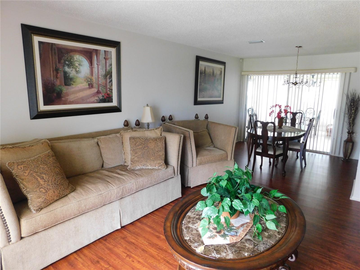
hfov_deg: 73.9
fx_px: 239
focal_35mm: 23
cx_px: 180
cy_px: 135
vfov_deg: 58.9
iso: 400
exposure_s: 1/30
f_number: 3
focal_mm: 4
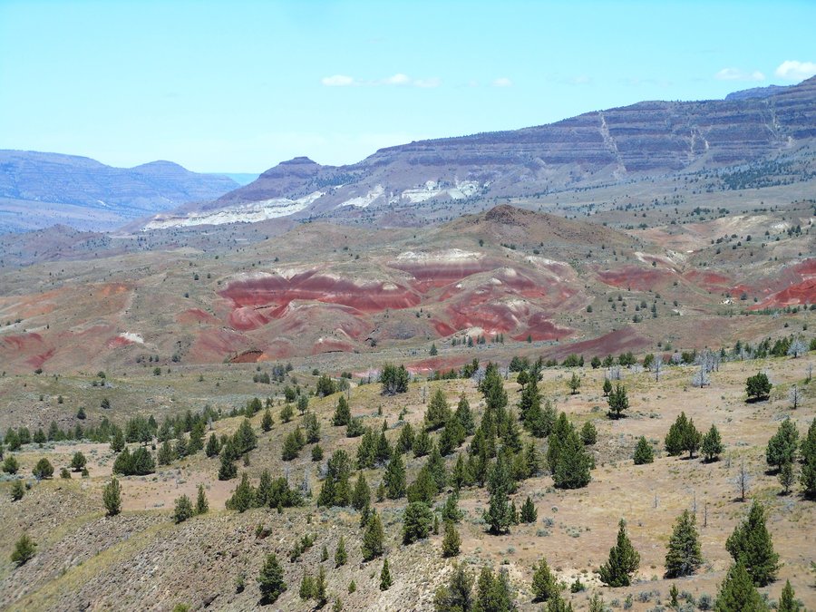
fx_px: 1792
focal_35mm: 76
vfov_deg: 19.4
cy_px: 306
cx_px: 408
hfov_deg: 25.7
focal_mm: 13.6
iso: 80
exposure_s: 1/640
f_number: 4.4
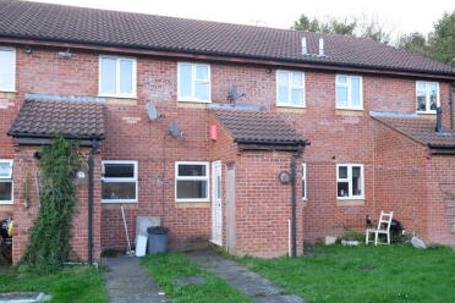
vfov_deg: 41.0
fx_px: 404
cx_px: 214
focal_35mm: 32
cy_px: 177
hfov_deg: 58.7
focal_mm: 16.6
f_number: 4
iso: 250
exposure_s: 1/60
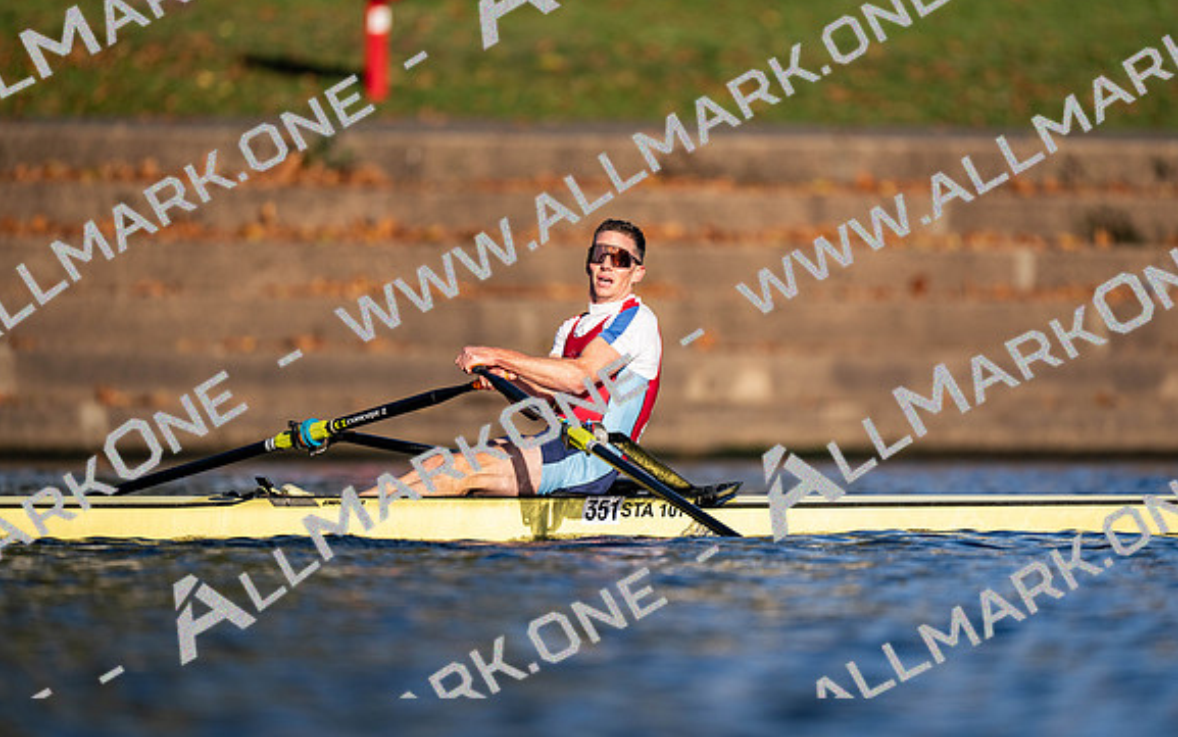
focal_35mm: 615
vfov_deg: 2.1
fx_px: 19750
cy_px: 348
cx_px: 588
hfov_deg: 3.4
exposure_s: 1/2500
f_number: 4
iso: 110
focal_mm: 600
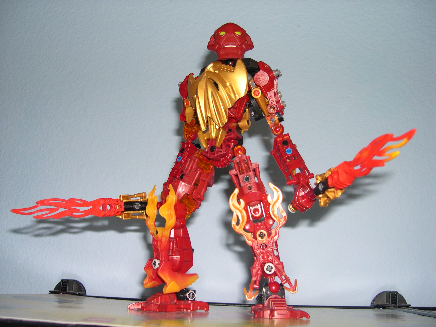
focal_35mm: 38
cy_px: 164
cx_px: 218
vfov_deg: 37.7
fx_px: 479
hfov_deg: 49.0
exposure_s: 1/60
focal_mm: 8
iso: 100
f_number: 2.8
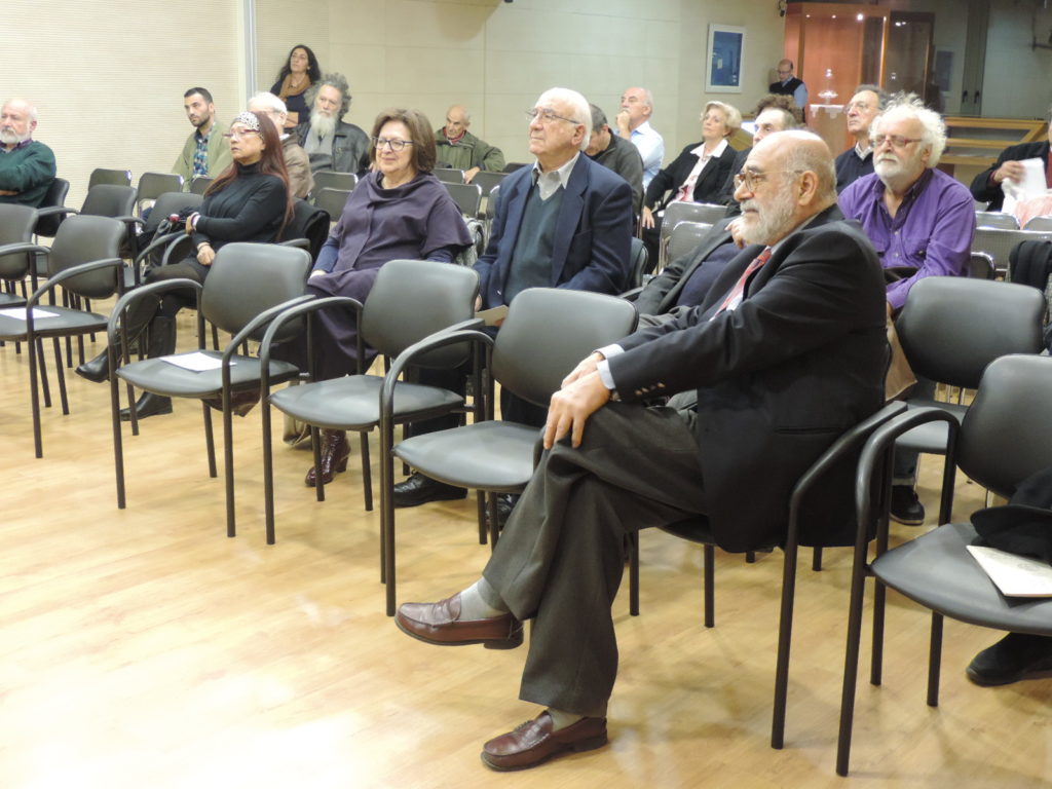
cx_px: 526
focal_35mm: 43
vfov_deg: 33.6
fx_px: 1307
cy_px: 394
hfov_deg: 43.9
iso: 640
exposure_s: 1/13
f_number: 3.4
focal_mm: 7.6
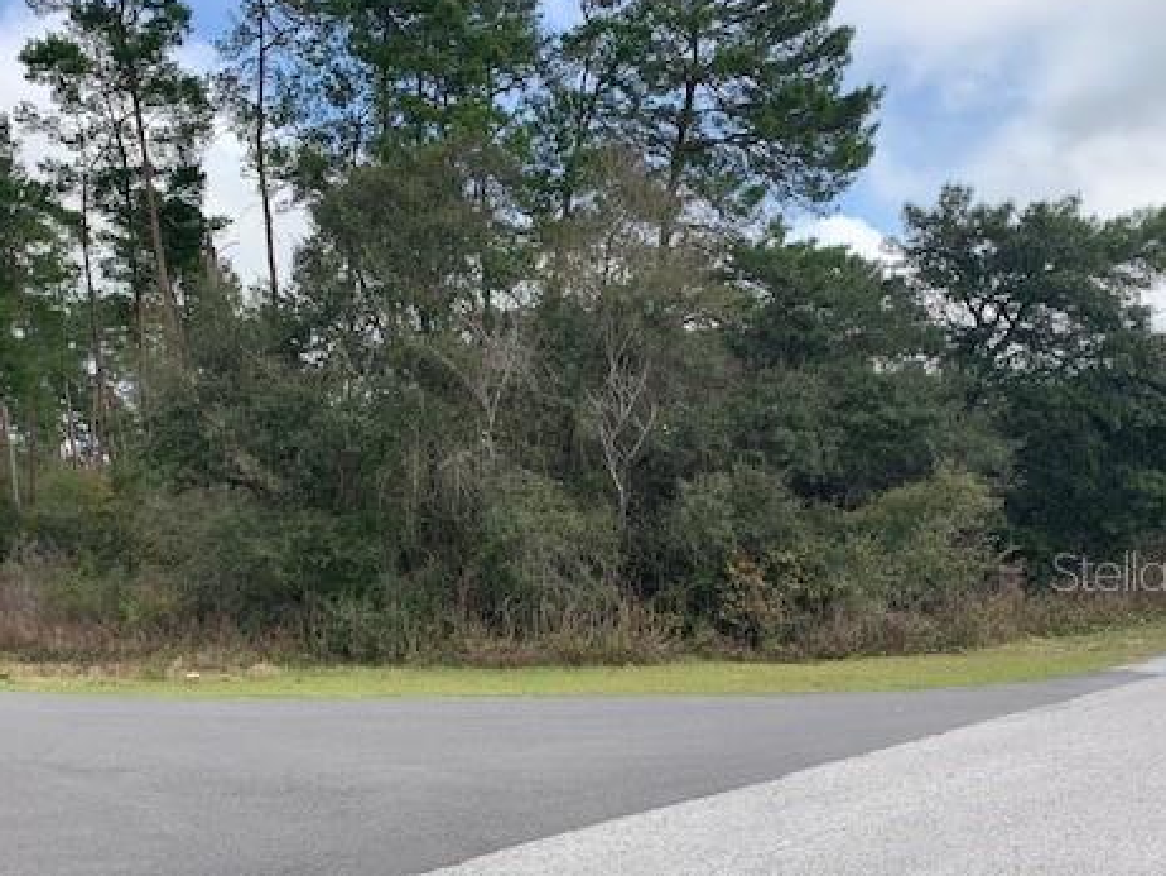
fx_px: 1213
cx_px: 482
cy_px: 571
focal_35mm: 36
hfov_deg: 51.1
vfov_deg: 39.3
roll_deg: +0.2
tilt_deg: -3.1
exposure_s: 1/911
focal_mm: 4.25
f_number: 1.8
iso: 25
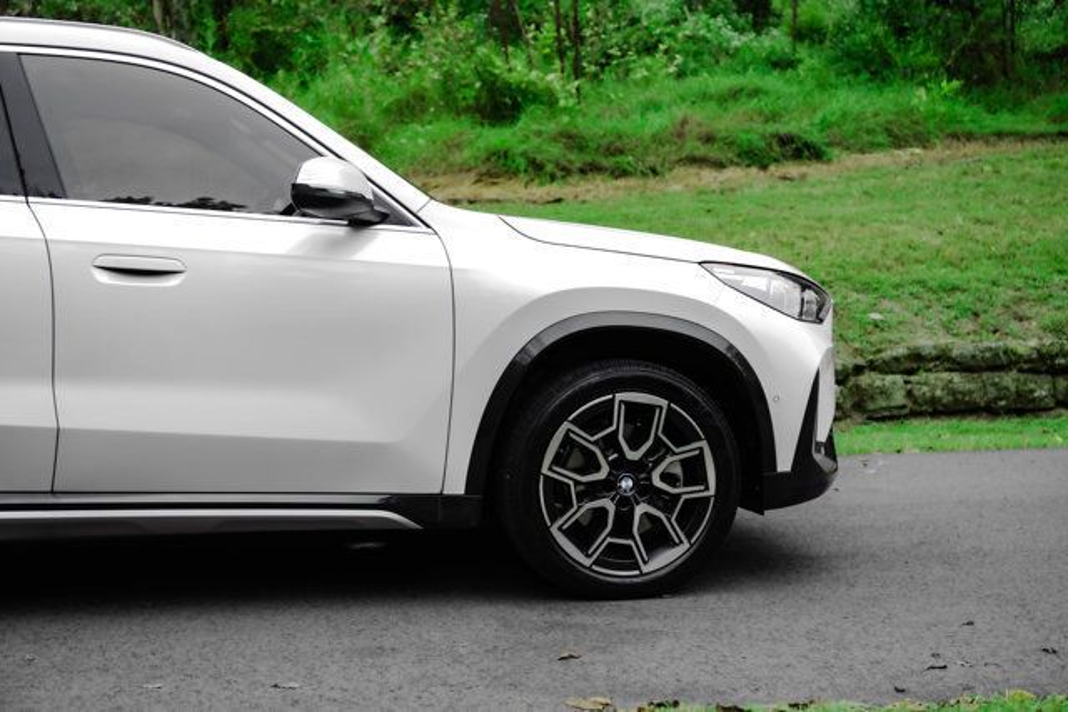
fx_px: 1543
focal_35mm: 52
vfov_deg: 26.0
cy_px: 356
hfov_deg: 38.2
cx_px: 534
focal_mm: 52
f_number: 4
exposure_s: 1/500
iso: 400
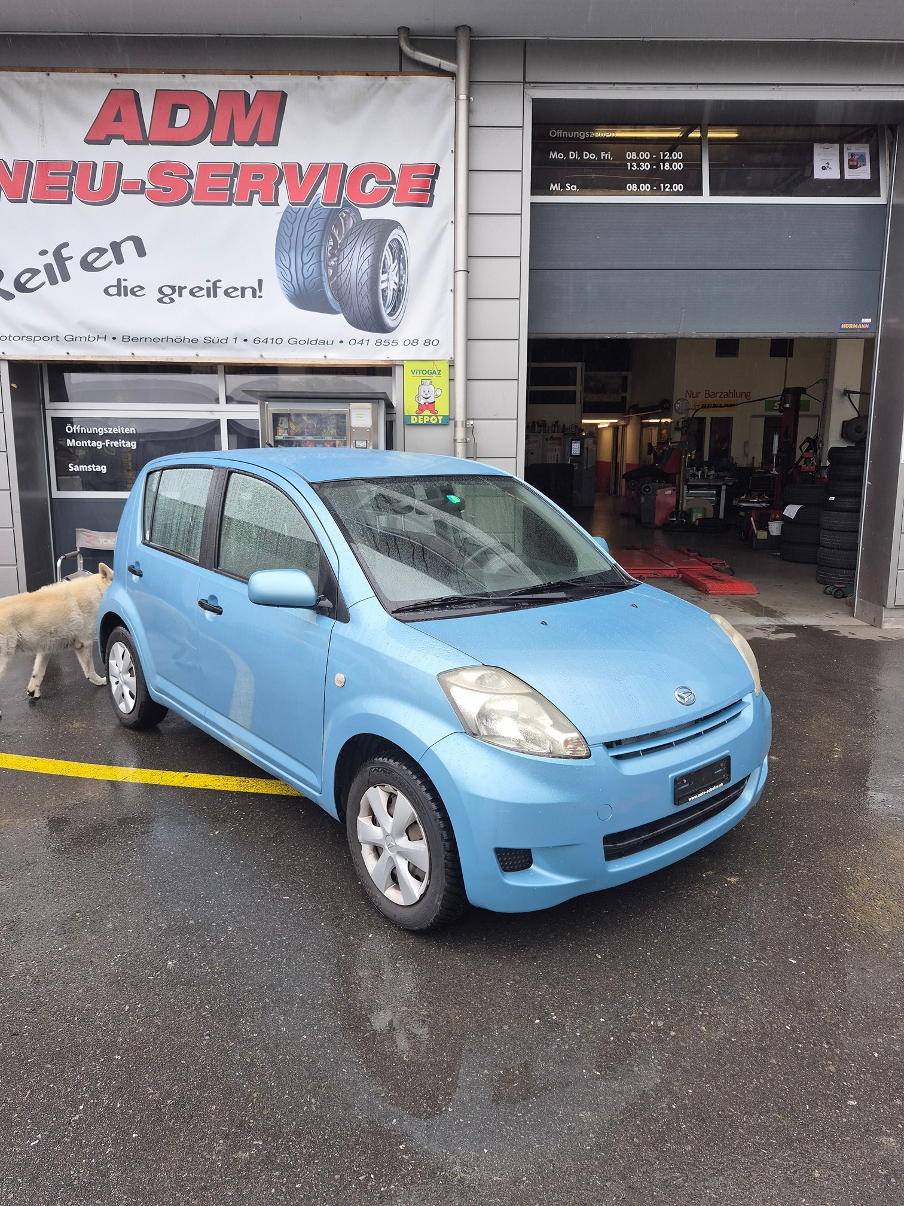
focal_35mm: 23
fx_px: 801
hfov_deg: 58.9
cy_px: 603
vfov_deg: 73.9
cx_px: 452
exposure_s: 1/148
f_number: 1.8
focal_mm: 5.4
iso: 25
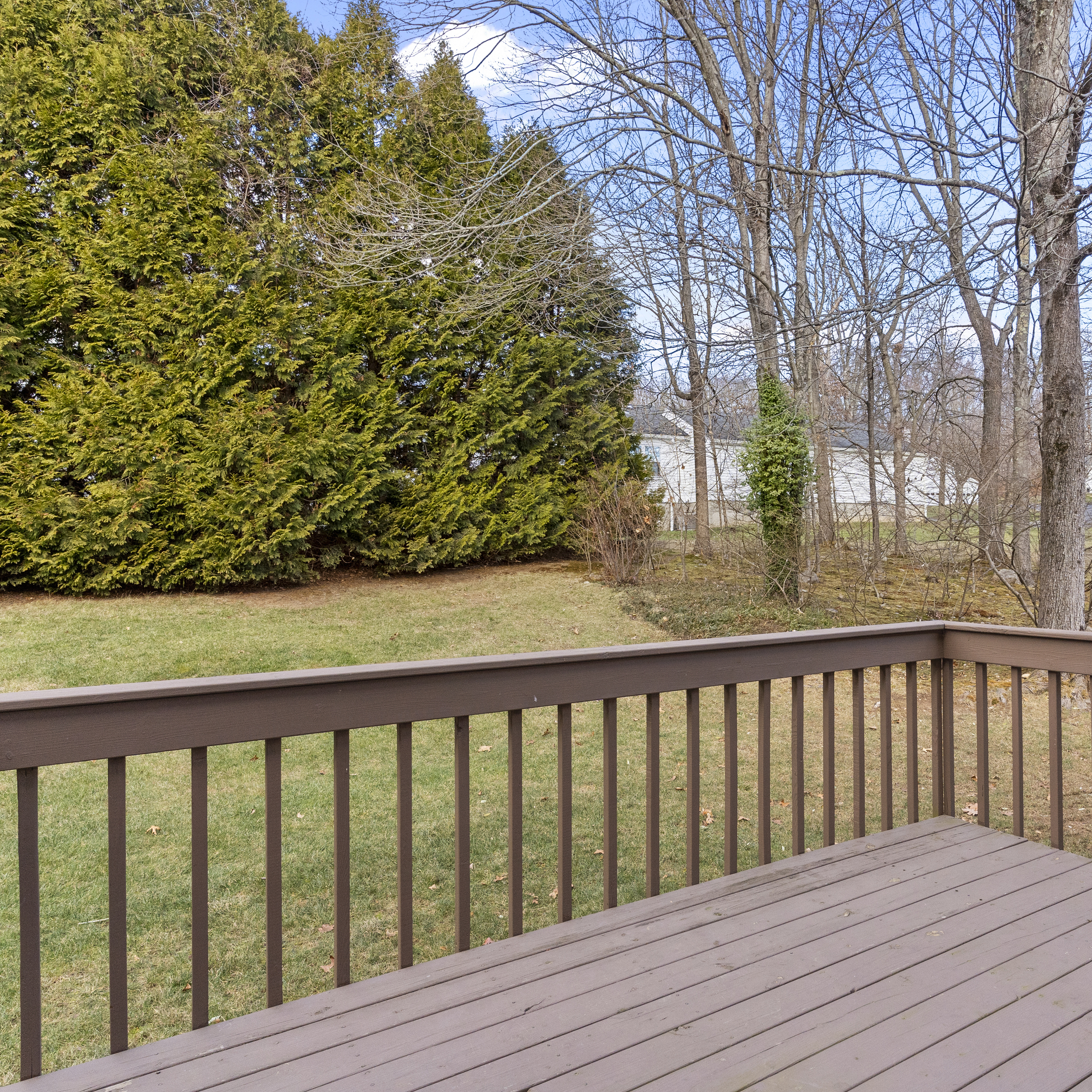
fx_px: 785
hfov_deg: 68.5
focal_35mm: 22
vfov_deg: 69.6
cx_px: 686
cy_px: 552
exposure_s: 1/60
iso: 1000
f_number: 7.1
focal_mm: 17
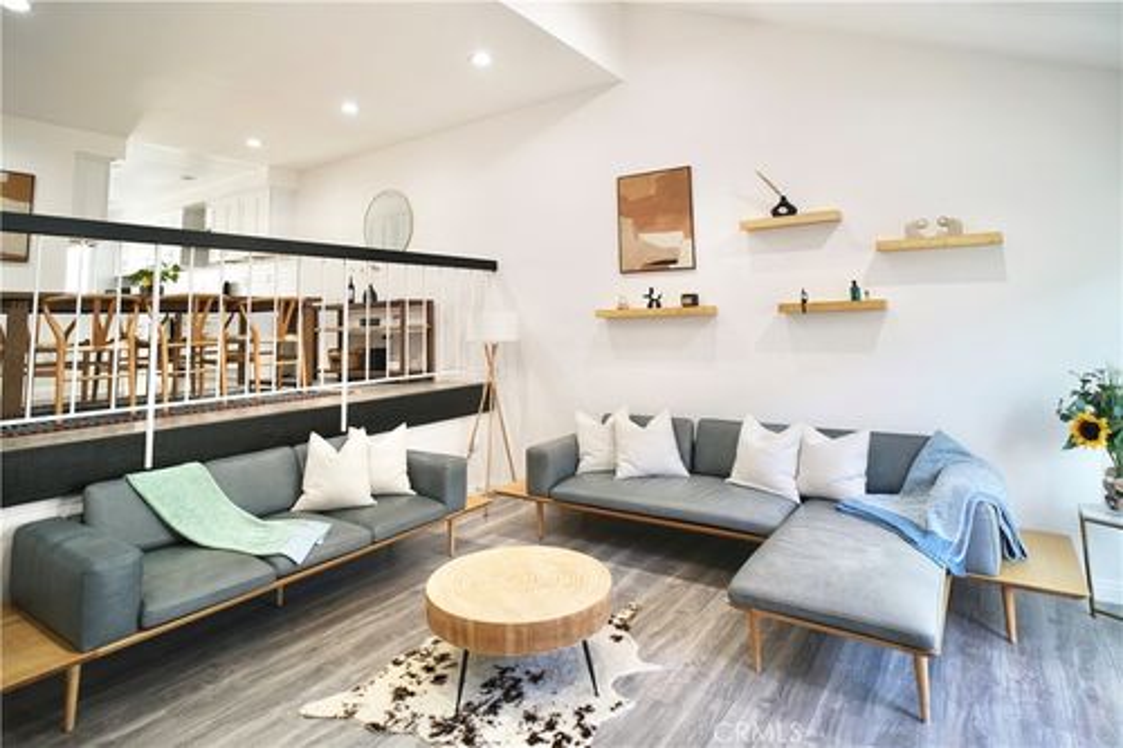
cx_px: 562
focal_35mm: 18
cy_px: 374
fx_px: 561
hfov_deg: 90.0
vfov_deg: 67.3
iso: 160
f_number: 2.8
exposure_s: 1/60
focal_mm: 18
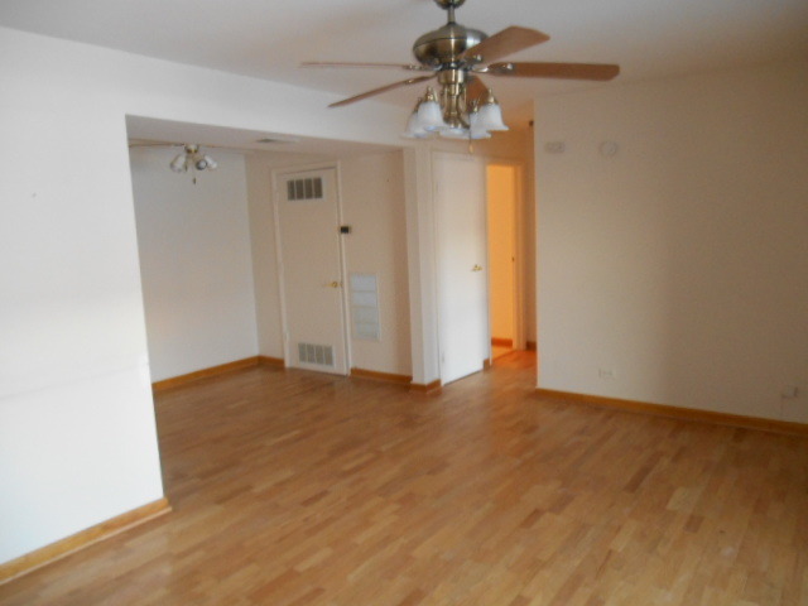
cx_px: 404
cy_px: 303
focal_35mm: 26
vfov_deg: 53.1
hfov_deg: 67.3
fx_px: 607
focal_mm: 4.7
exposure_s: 1/25
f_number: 3.4
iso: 320
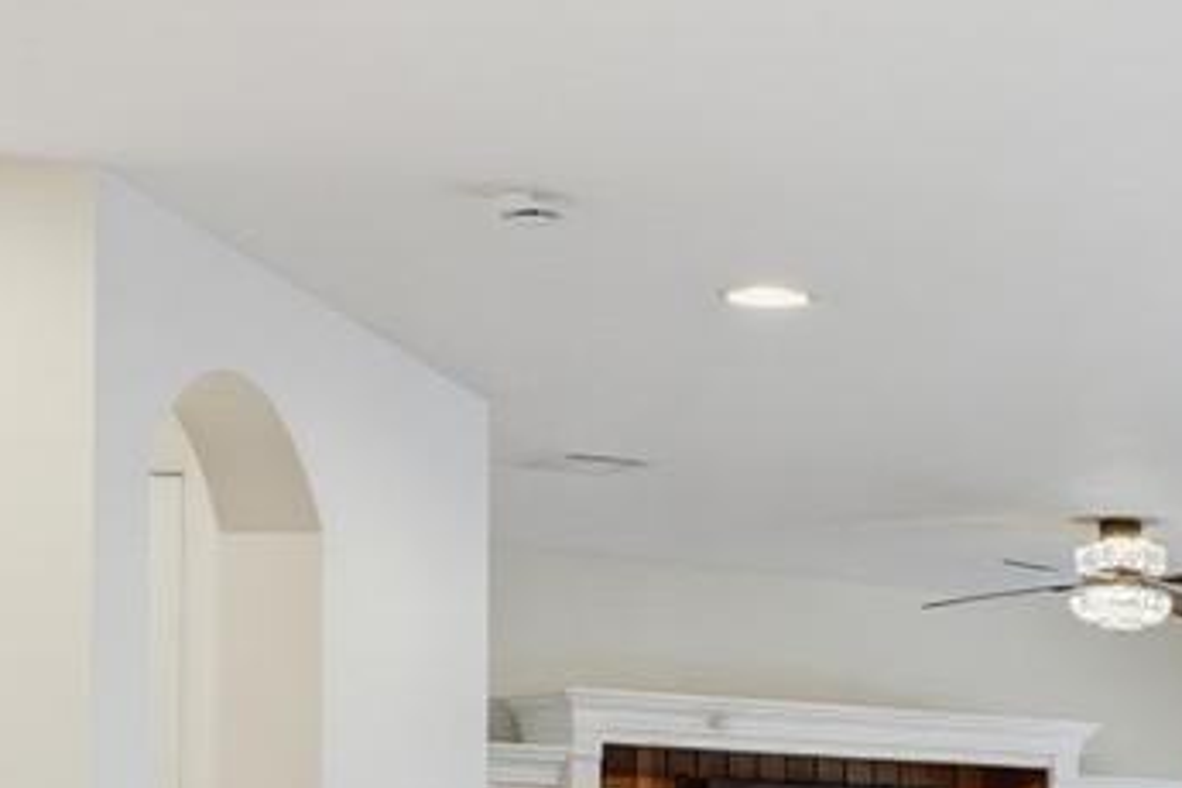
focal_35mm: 95
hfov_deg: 20.2
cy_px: 951
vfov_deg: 14.0
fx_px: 3119
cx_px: 1388
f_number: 4
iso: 800
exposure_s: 1/60
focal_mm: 16
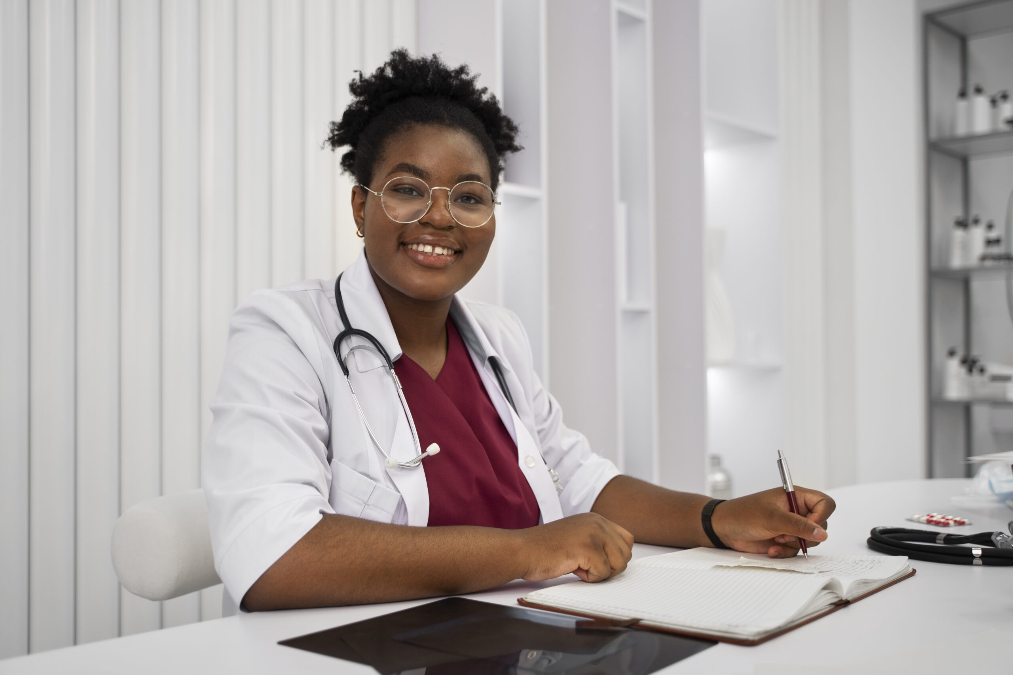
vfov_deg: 35.1
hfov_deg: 50.7
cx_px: 506
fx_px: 1069
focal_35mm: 38
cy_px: 338
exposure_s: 1/320
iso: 640
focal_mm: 38
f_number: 2.8
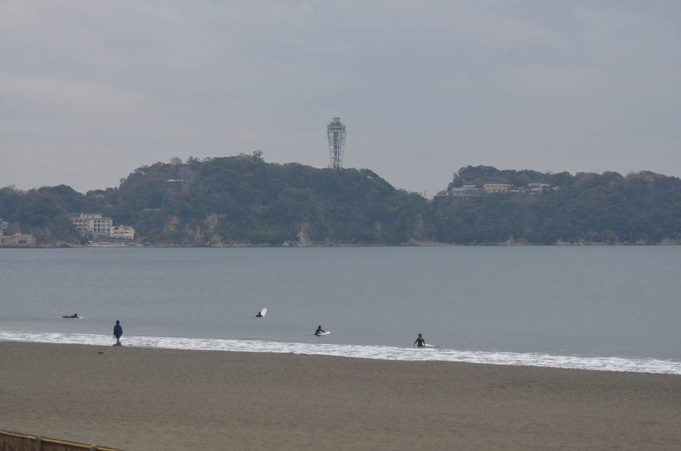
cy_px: 226
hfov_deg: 19.5
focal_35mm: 105
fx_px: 1982
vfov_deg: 13.0
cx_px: 340
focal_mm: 70
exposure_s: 1/1000
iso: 560
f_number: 4.5
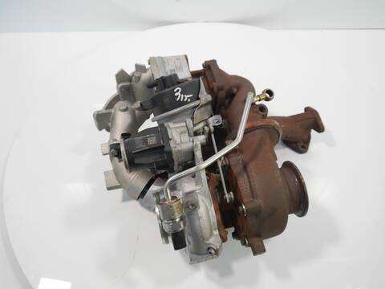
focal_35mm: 30
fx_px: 334
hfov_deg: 60.0
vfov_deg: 46.8
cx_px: 192
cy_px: 144
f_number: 3.6
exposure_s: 1/125
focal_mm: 15
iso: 1250
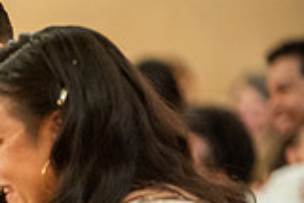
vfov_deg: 2.5
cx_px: -245
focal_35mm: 545
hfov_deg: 3.8
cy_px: 314
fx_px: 4606
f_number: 2.8
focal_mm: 150
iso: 2000
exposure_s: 1/80
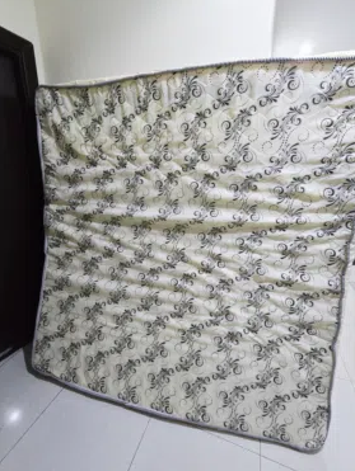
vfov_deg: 101.9
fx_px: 191
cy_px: 220
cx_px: 184
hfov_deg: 85.7
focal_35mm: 14
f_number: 2.2
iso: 500
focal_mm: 2.2
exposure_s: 1/50
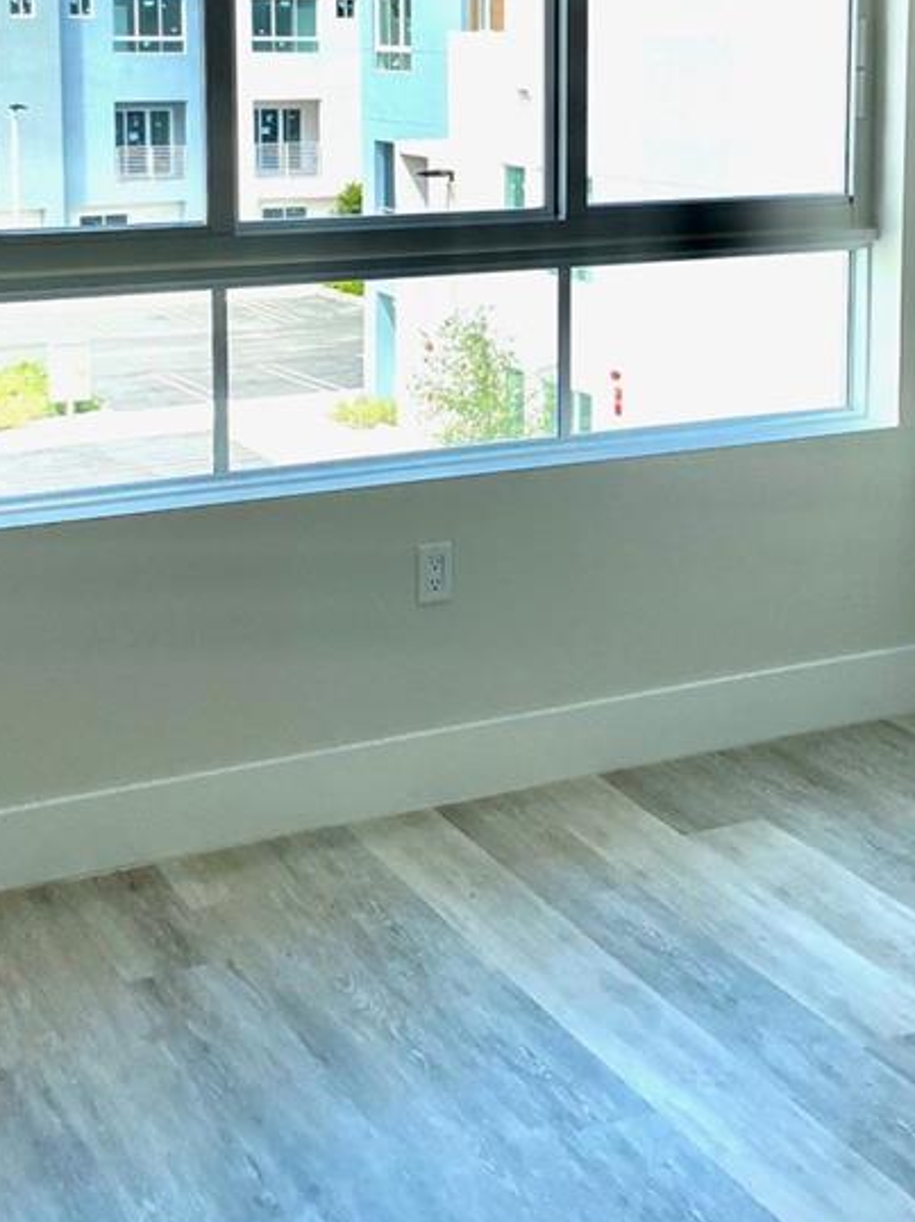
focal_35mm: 58
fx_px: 2046
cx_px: 611
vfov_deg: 32.5
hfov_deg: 25.1
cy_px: 284
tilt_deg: -6.7
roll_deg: -0.6
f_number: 1.8
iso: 32
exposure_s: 1/1124
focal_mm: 4.25
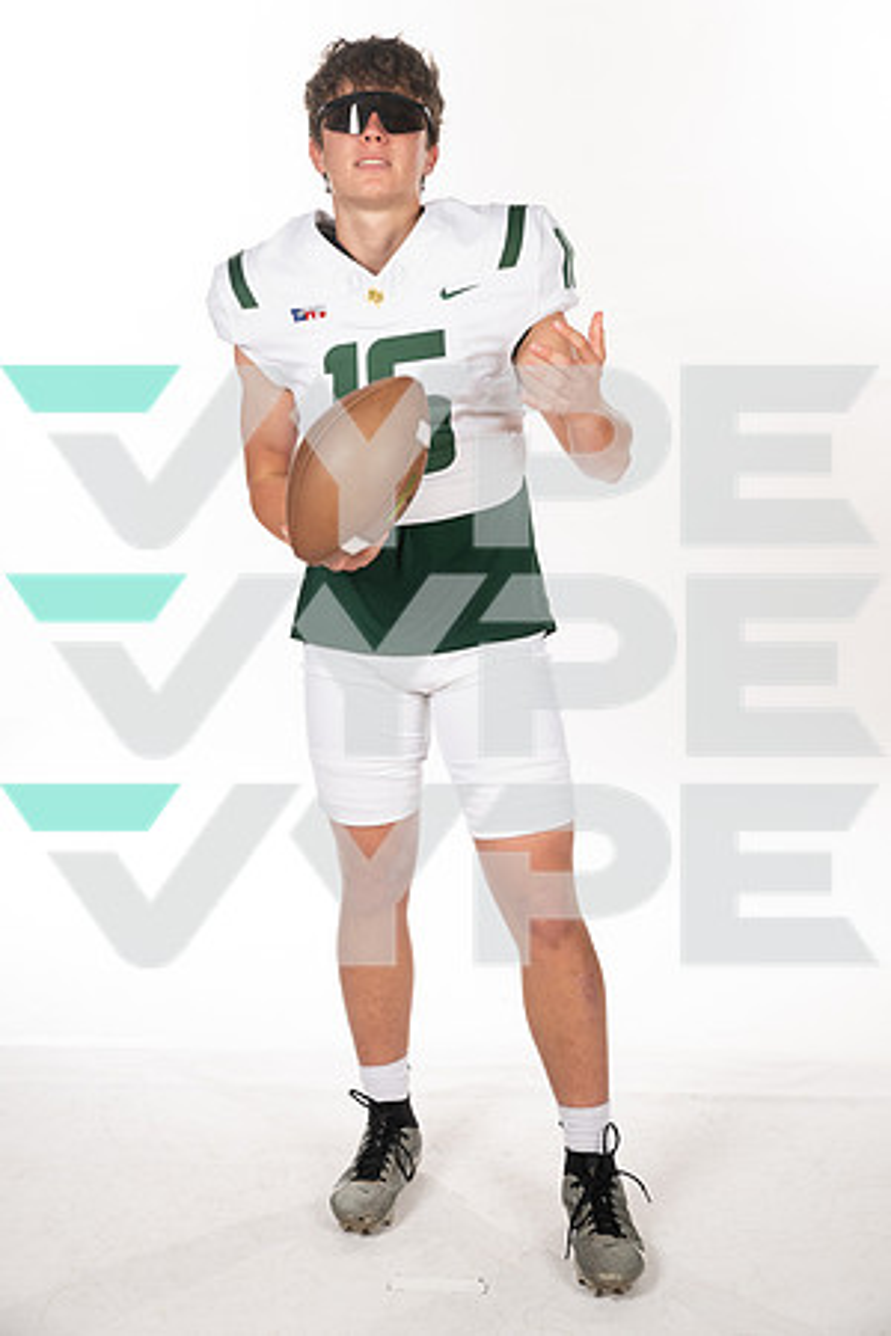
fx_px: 2153
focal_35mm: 58
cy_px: 668
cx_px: 446
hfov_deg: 23.4
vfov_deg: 34.5
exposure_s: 1/400
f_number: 8
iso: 640
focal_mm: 58
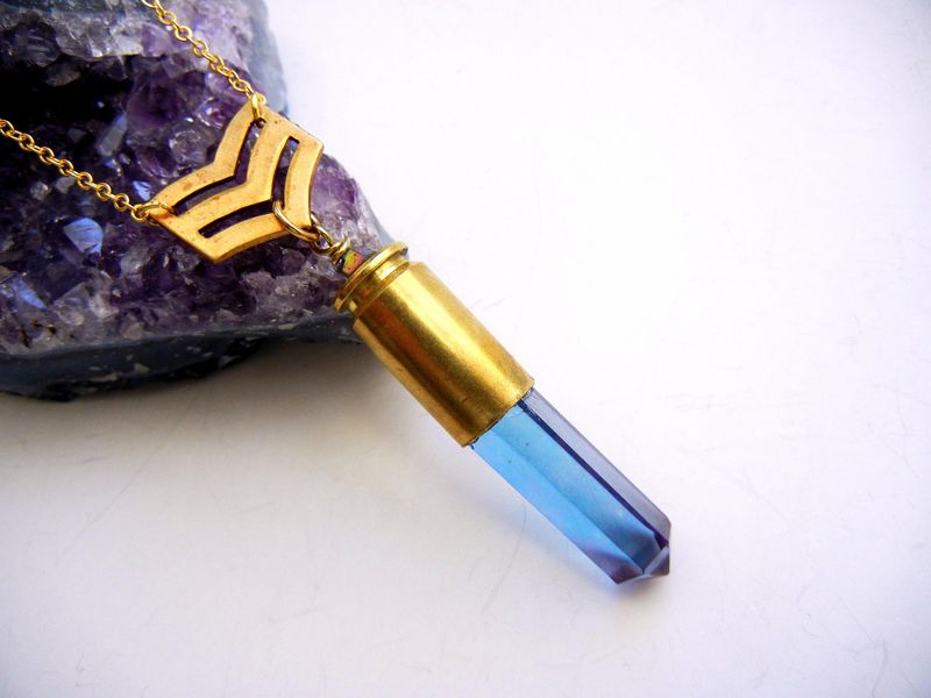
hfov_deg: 60.0
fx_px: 807
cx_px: 466
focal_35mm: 30
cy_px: 349
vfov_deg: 46.8
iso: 224
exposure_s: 1/30
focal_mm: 5.4
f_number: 3.5
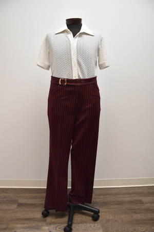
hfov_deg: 47.9
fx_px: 173
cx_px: 77
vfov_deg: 67.4
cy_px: 116
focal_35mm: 27
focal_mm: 18
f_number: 4.5
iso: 1000
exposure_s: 1/100
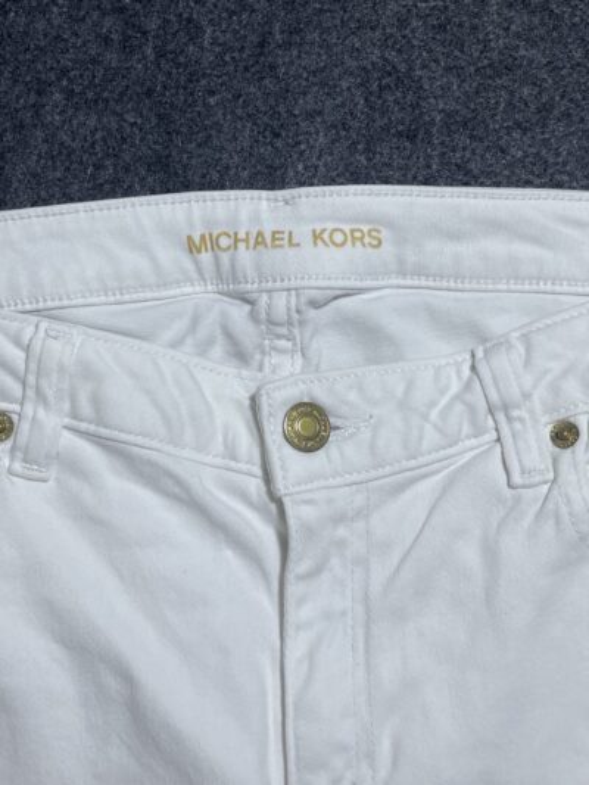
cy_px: 392
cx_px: 294
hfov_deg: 53.1
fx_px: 590
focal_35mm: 26
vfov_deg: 67.3
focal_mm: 4.2
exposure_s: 1/112
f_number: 1.6
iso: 32
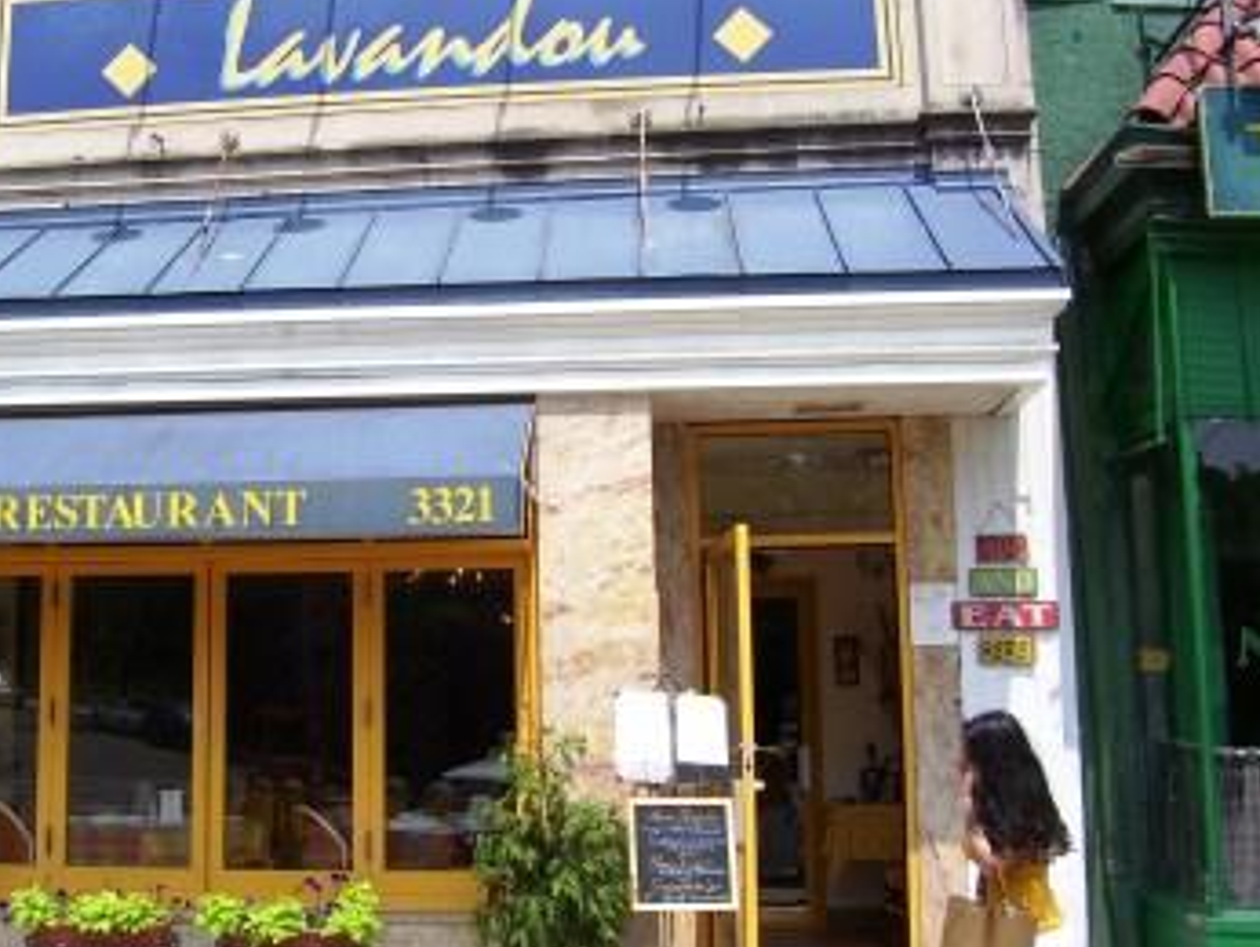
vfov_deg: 32.9
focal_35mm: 44
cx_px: 477
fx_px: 1603
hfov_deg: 42.6
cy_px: 423
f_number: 4.8
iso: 80
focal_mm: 5.6
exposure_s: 1/350
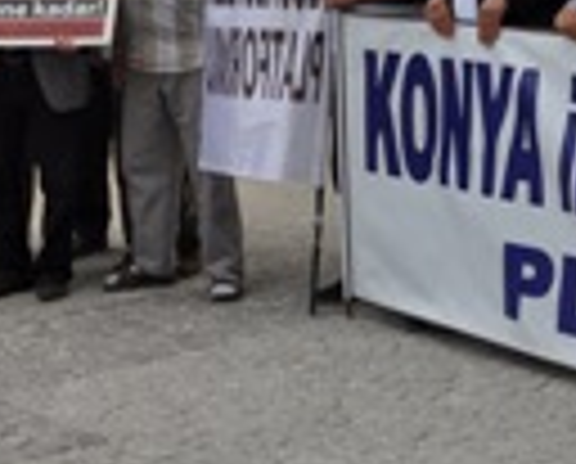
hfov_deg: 17.5
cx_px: 504
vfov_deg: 14.0
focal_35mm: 108
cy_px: -41
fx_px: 1845
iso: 200
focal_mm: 22
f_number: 9
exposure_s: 1/320
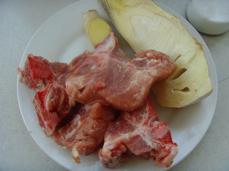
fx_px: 258
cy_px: 86
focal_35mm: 39
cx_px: 114
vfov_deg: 36.8
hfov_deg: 47.9
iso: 100
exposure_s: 1/45
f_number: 3.5
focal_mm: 6.6
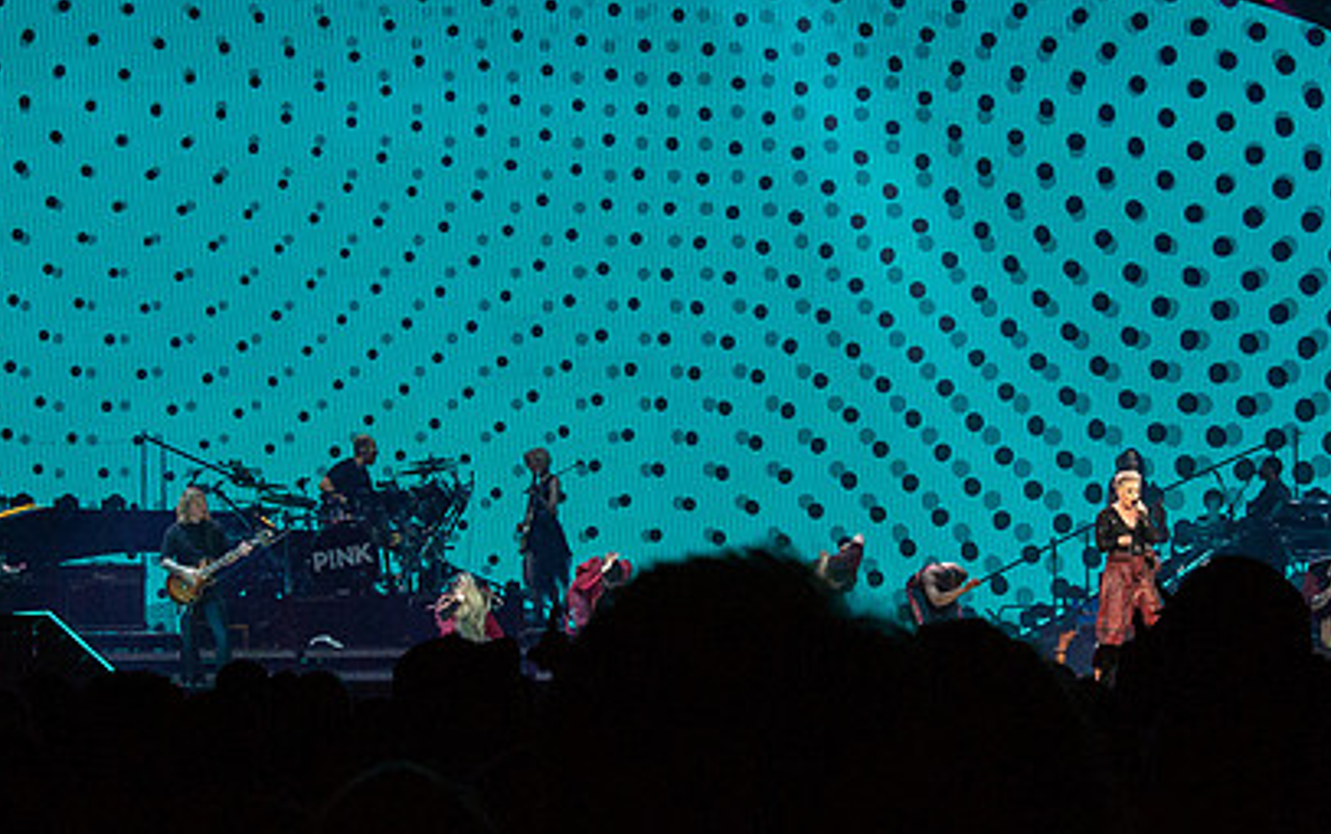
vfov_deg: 10.2
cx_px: 817
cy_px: 420
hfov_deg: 16.2
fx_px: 4683
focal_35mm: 129
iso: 800
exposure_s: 1/500
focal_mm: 30
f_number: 5.6
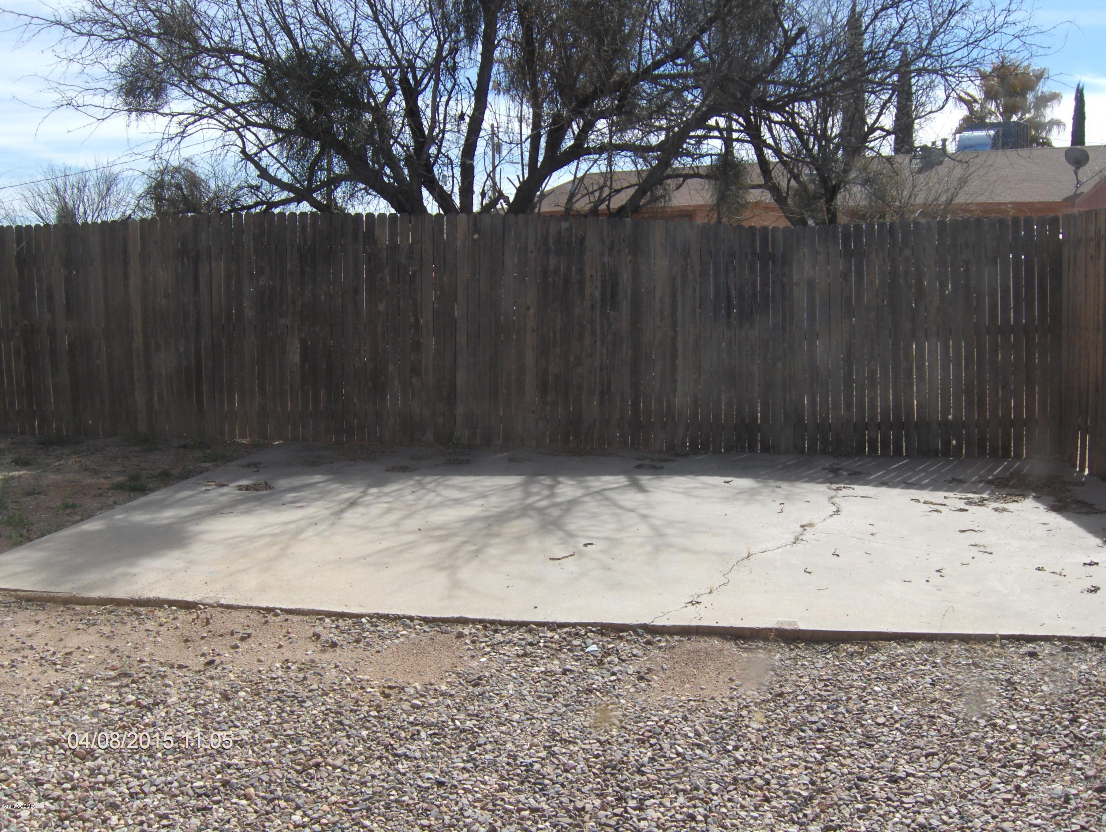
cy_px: 416
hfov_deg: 52.6
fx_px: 1120
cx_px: 553
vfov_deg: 40.8
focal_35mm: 35
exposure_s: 1/565
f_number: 4.3
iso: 100
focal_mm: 7.5
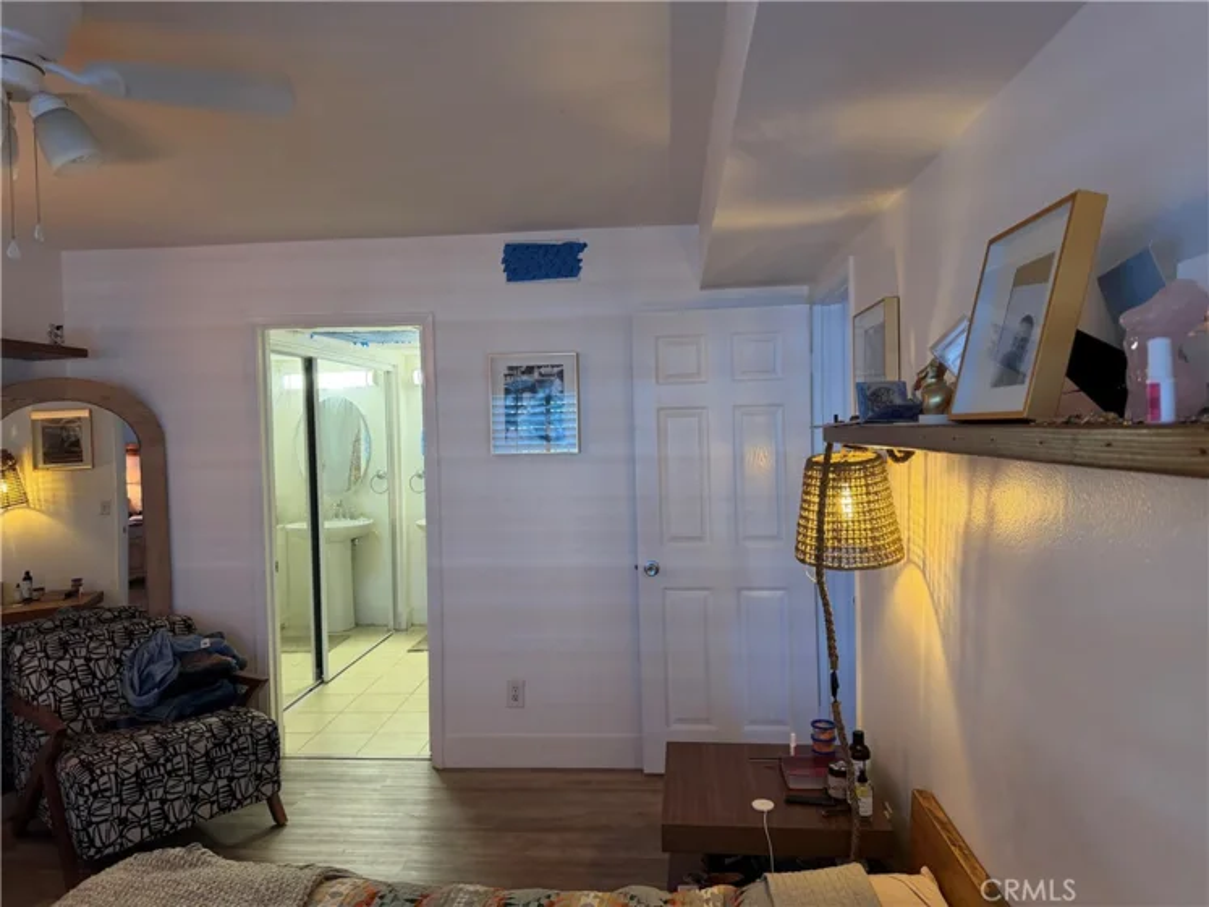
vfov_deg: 56.8
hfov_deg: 71.6
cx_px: 604
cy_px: 454
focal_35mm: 24
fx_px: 838
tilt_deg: -1.9
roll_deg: +1.4
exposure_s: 1/60
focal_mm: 6.76
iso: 200
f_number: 1.78
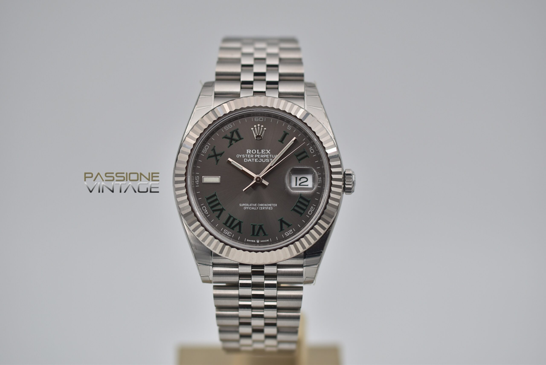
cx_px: 273
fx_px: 2049
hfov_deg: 15.2
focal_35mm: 135
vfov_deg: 10.2
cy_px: 182
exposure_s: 1/125
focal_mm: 90
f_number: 3.3
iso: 100
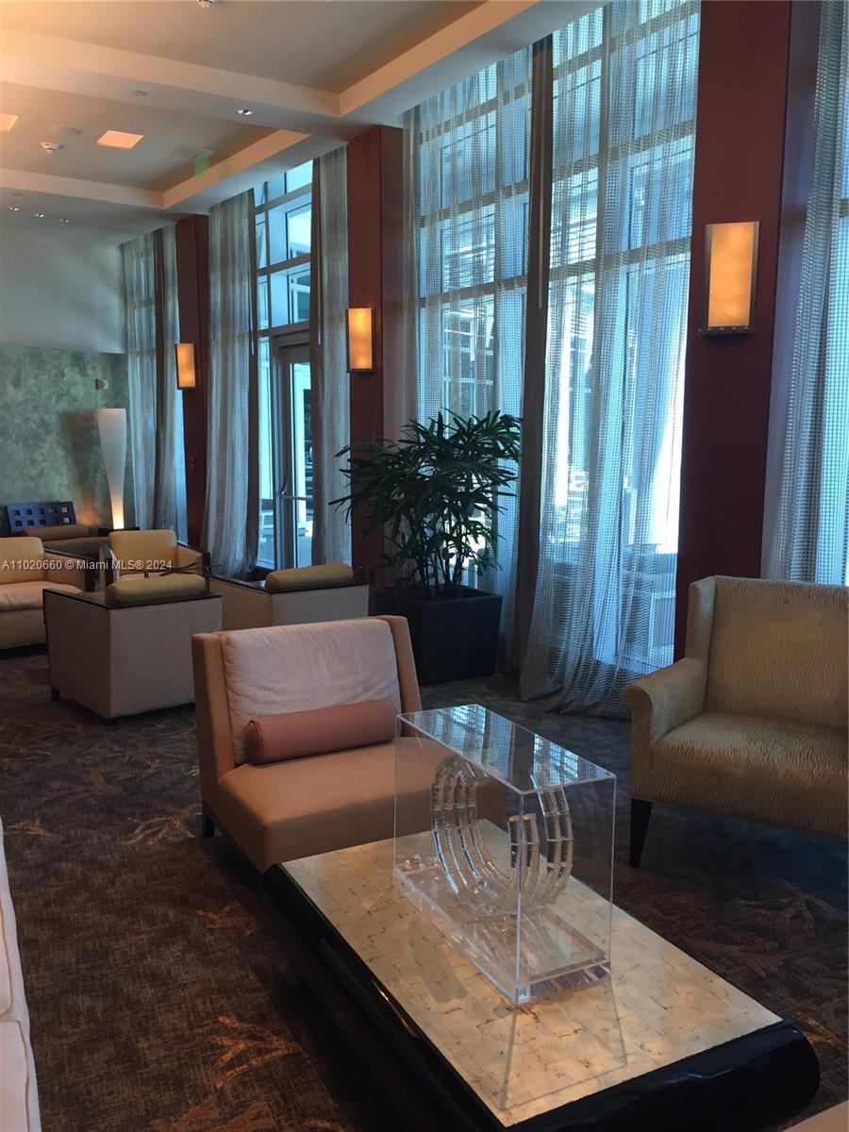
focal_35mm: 29
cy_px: 566
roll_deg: +0.4
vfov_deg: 61.7
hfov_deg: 48.2
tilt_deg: -5.3
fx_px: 948
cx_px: 424
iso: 32
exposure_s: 1/40
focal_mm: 4.15
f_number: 2.2
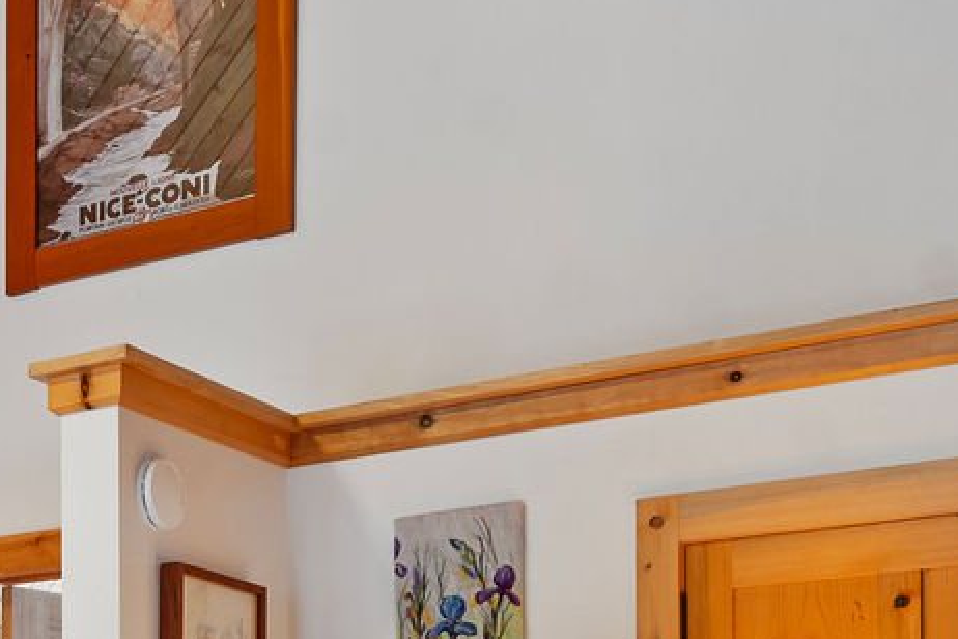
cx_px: -141
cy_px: 907
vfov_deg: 17.6
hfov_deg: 25.9
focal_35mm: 71
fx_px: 1889
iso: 320
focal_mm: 16
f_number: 7.1
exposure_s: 1/4
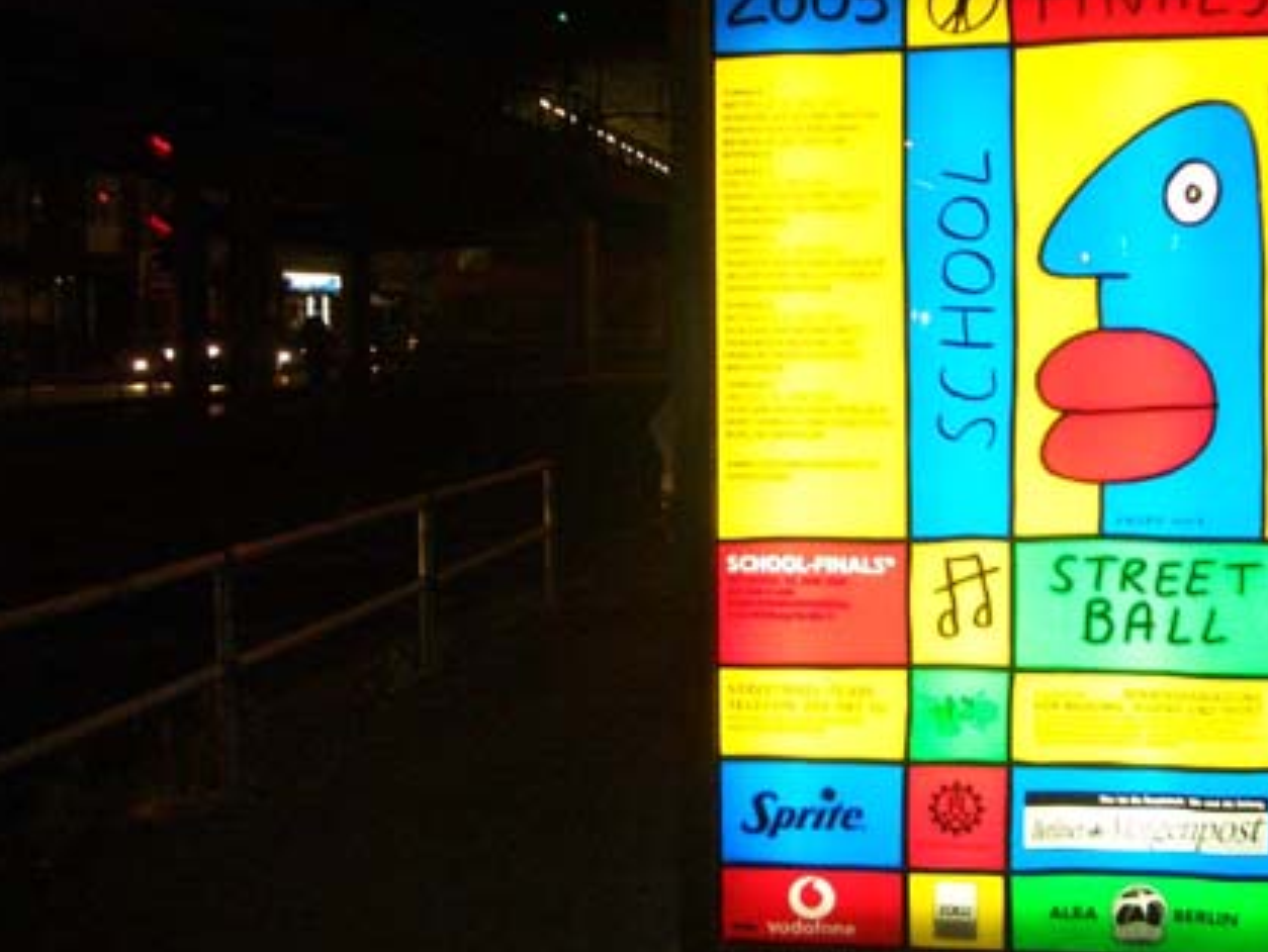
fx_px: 1686
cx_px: 719
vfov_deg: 31.5
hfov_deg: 41.1
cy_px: 393
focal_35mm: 46
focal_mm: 5.8
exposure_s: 1/30
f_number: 2.6
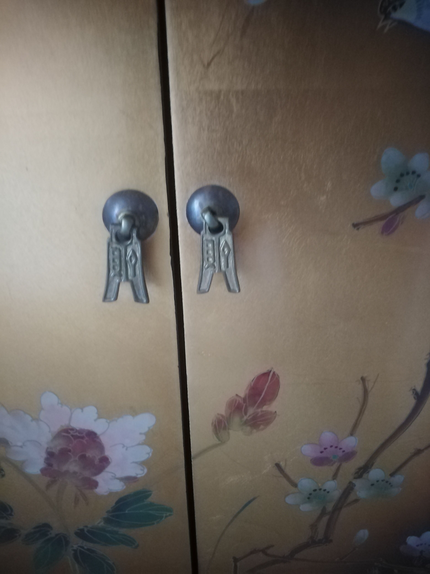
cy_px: 287
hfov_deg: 53.1
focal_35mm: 26
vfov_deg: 67.3
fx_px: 431
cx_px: 215
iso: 1898
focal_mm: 3.62
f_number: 1.8
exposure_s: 1/15
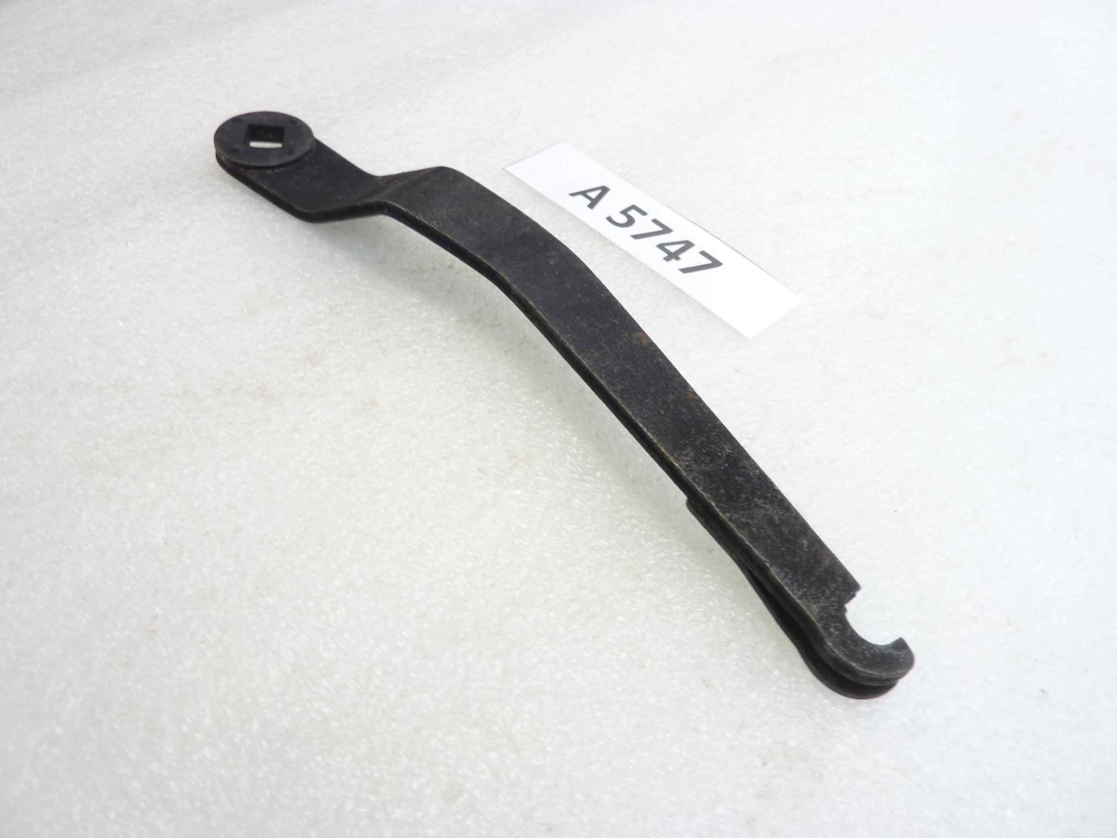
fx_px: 807
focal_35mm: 25
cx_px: 558
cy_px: 419
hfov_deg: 69.4
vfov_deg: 54.9
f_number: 3.3
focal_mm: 4.1
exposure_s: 1/13
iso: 80
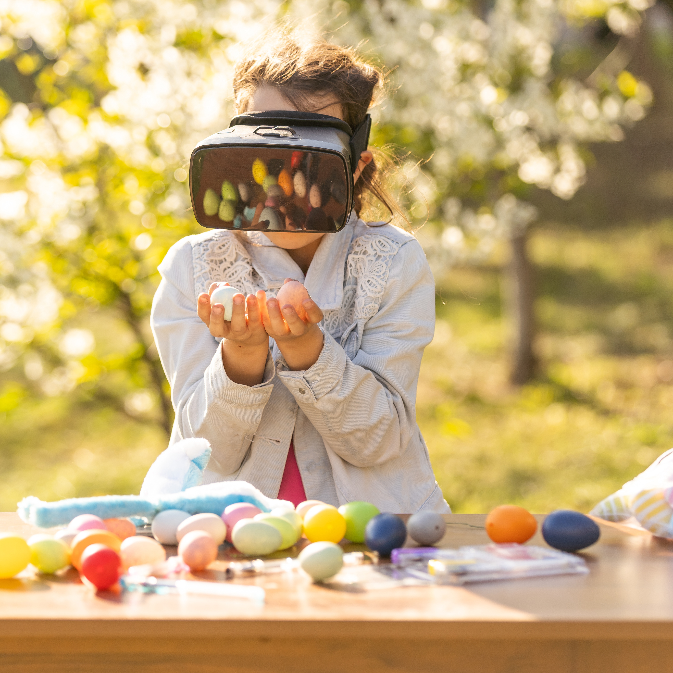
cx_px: 277
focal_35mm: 160
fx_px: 3519
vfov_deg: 10.9
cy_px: 336
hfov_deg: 10.9
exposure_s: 1/800
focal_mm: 125
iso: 100
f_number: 3.2
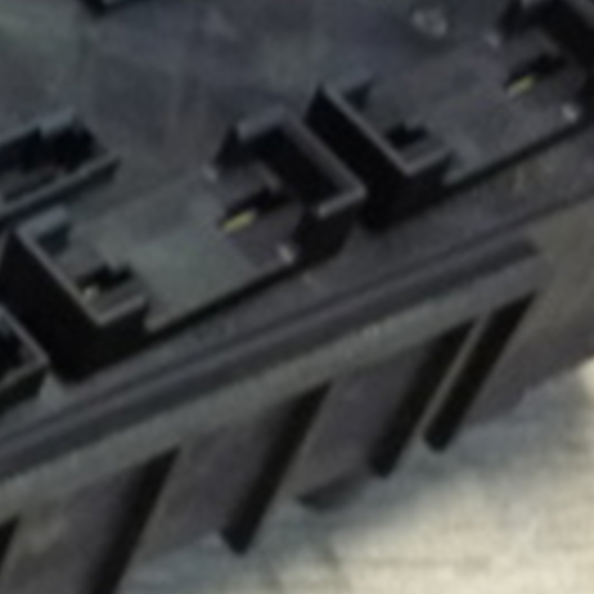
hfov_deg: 11.5
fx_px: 2737
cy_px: 256
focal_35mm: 141
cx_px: -486
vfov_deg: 12.4
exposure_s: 1/15
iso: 400
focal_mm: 5.5
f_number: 2.8
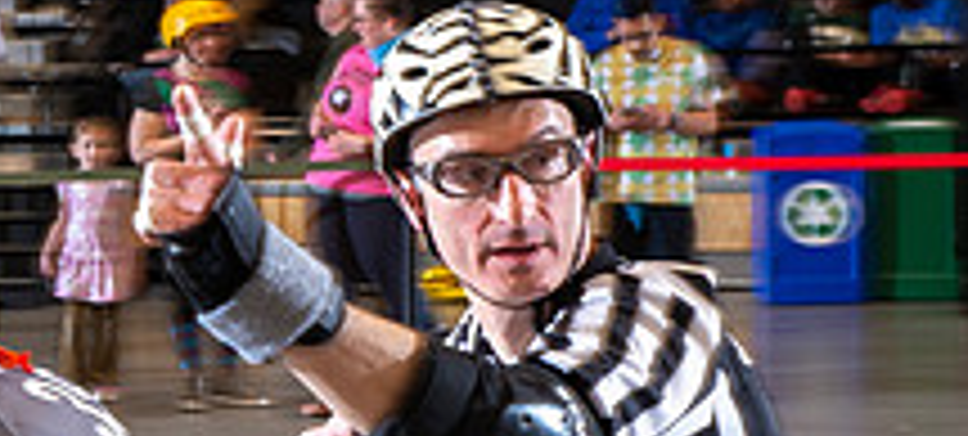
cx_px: -196
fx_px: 3804
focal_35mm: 155
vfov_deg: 6.6
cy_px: 272
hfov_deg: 14.1
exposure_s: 1/160
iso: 640
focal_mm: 52
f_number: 5.6
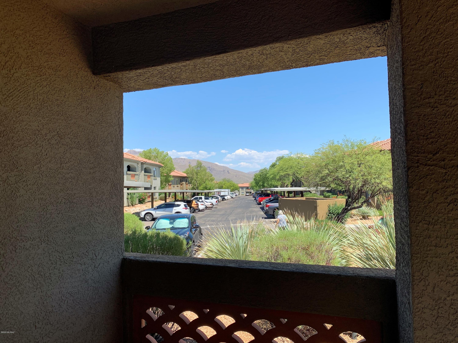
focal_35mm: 26
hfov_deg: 67.3
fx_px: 344
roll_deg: +1.4
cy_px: 172
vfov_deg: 53.1
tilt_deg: +2.6
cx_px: 229
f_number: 1.8
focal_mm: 4.25
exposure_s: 1/1368
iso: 25
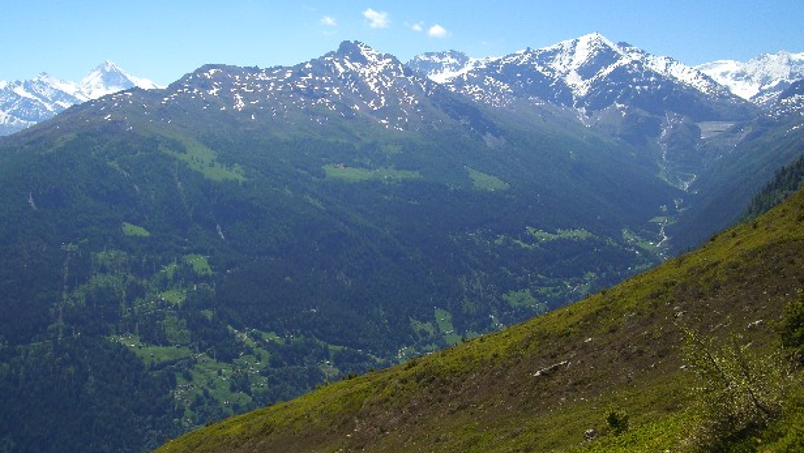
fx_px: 917
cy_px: 162
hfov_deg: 47.3
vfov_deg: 27.6
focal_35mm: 43
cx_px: 393
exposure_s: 1/320
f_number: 5.6
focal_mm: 7.9
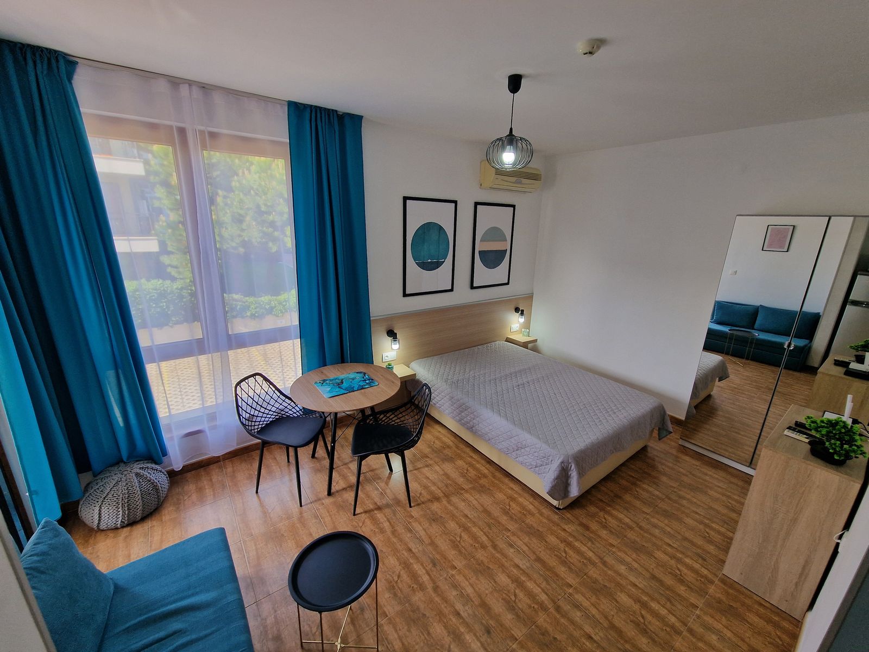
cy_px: 326
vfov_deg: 89.9
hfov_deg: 106.2
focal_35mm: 13
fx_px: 326
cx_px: 434
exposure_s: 1/100
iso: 64
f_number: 2.2
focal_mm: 2.2
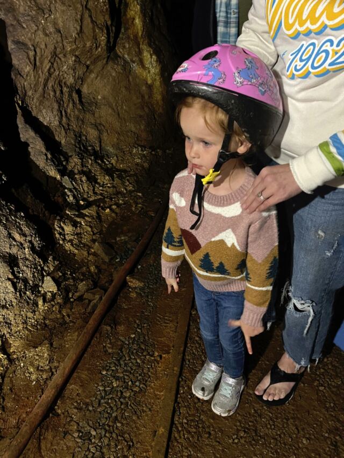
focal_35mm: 26
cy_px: 229
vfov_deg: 67.3
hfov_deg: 53.1
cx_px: 172
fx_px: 344
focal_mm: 5.1
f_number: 1.6
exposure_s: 1/25
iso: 640
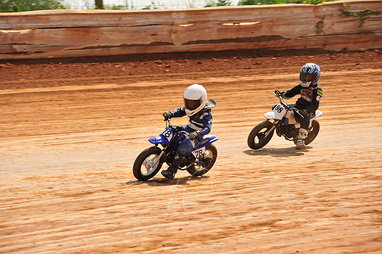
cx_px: 191
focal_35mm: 200
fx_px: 2121
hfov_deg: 10.3
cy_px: 127
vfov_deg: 6.9
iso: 200
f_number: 9
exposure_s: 1/400
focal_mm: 200
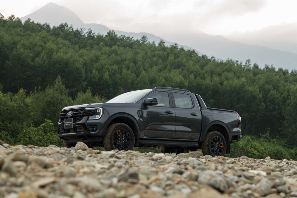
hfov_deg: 28.9
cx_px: 148
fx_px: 577
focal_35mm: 70
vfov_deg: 19.4
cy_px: 99
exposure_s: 1/200
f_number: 5
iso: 1600
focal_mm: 70
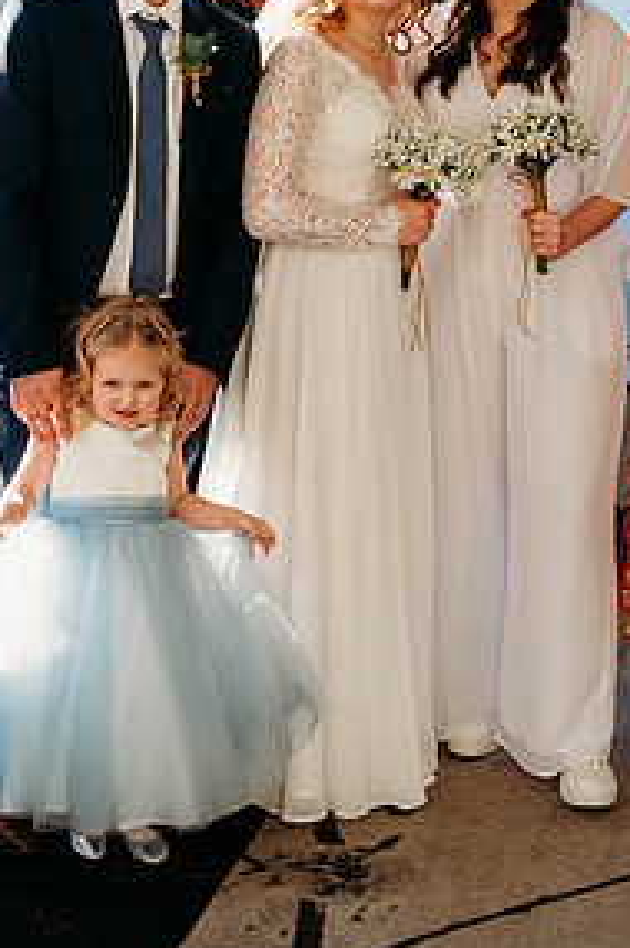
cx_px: 416
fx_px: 1947
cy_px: 302
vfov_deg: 27.2
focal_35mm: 74
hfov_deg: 18.3
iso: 100
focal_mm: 47
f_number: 3.5
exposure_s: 1/320
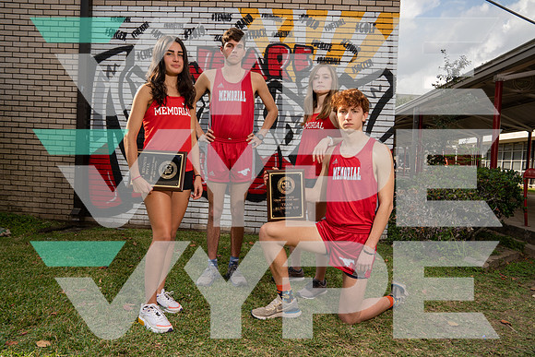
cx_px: 268
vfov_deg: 48.0
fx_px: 401
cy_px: 178
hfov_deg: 67.4
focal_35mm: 27
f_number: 8
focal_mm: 27
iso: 200
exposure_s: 1/250
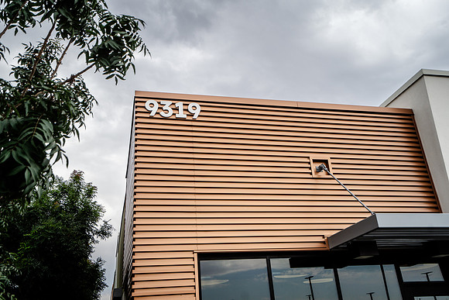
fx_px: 437
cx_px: 224
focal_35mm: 35
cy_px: 150
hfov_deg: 54.4
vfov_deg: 37.9
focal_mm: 35
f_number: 4
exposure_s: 1/640
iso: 100
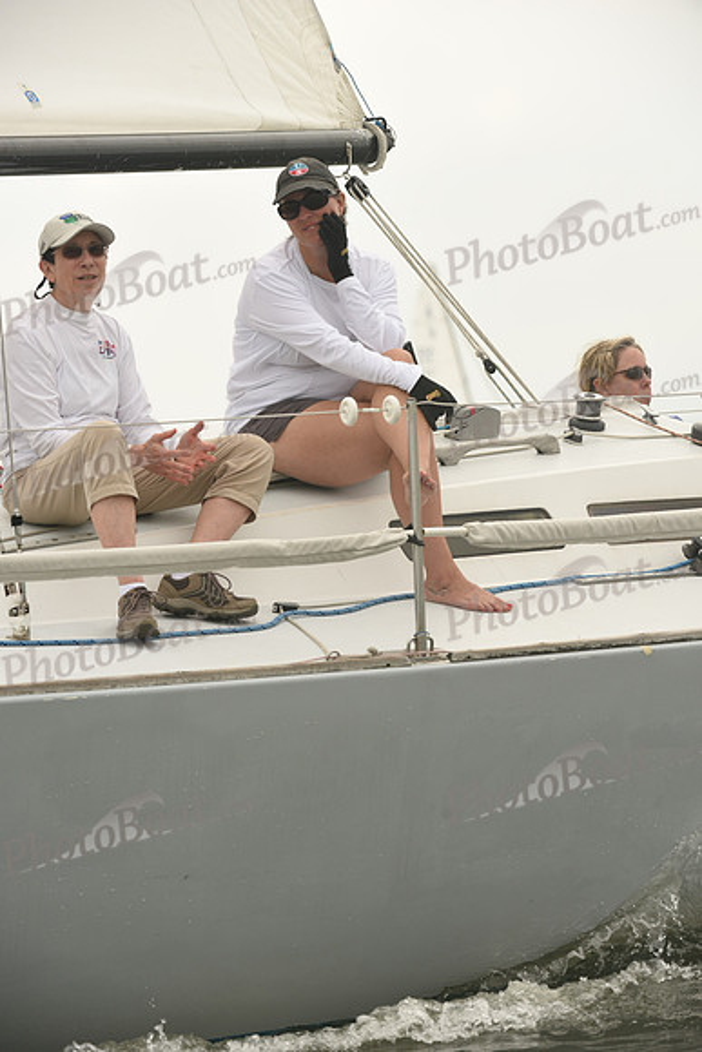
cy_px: 526
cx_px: 351
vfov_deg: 10.3
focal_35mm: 200
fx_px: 5846
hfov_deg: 6.9
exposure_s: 1/800
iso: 400
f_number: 7.1
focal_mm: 200
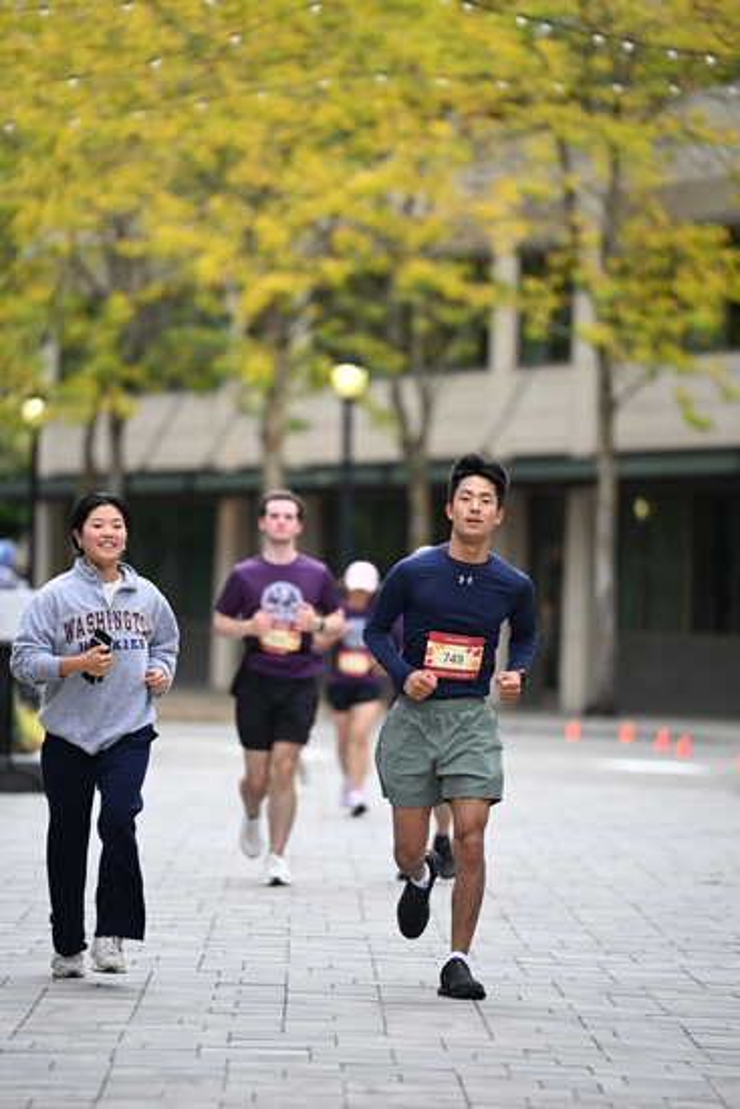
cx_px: 370
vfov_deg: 10.3
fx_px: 6162
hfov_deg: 6.9
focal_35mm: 200
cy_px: 554
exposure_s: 1/2000
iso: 640
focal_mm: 200
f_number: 2.8
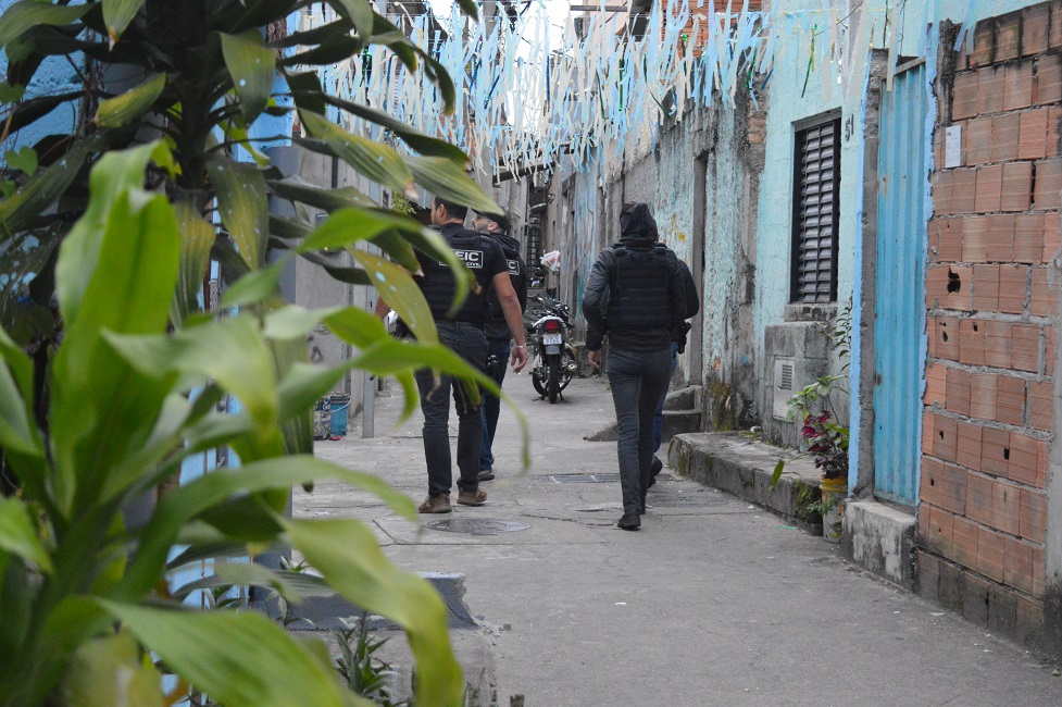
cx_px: 531
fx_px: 2122
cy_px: 354
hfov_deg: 28.1
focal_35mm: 72
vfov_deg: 18.9
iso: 3200
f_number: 5.3
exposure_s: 1/125
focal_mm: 48
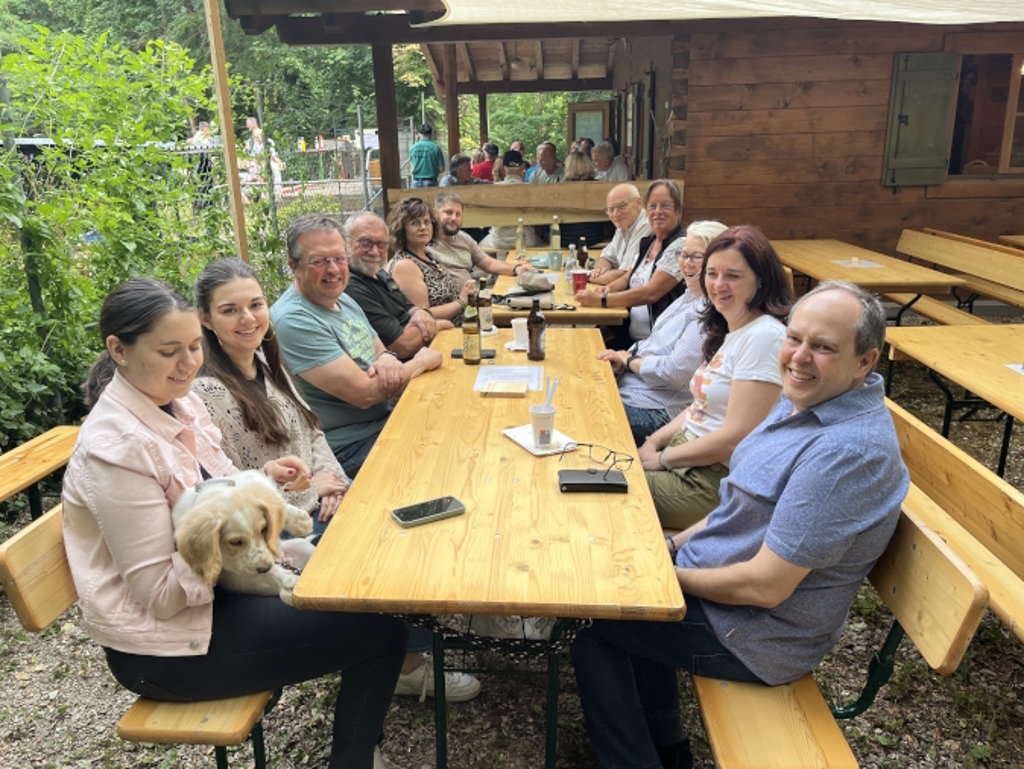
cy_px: 388
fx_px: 799
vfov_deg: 51.4
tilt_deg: -17.2
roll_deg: +1.6
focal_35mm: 27
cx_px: 512
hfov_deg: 65.3
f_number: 1.6
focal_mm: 5.1
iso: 40
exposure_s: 1/201
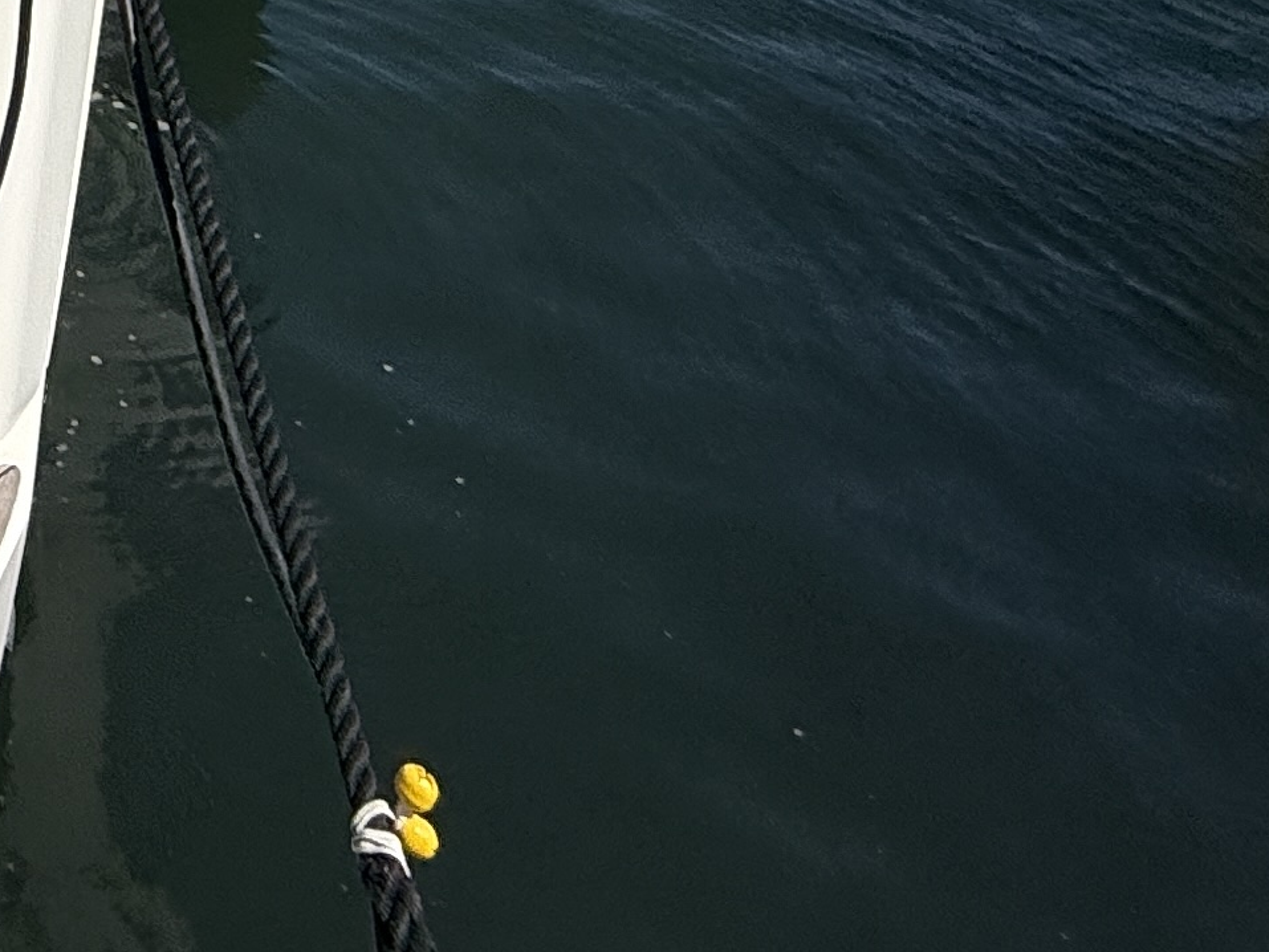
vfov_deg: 18.7
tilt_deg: -7.2
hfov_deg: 23.4
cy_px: -797
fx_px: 2163
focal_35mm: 59
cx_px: -802
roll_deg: +2.0
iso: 50
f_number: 2.2
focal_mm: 2.22
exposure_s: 1/3891
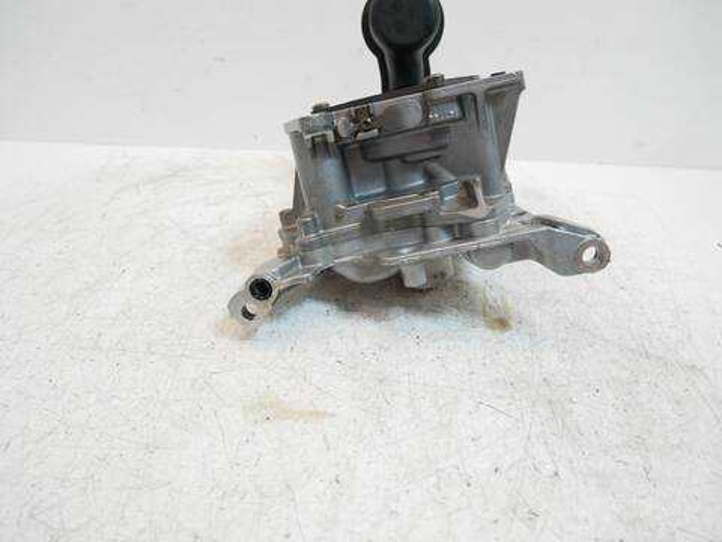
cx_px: 361
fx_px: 501
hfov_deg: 71.6
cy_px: 271
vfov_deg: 56.8
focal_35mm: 24
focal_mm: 12
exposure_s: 1/60
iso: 250
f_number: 3.5
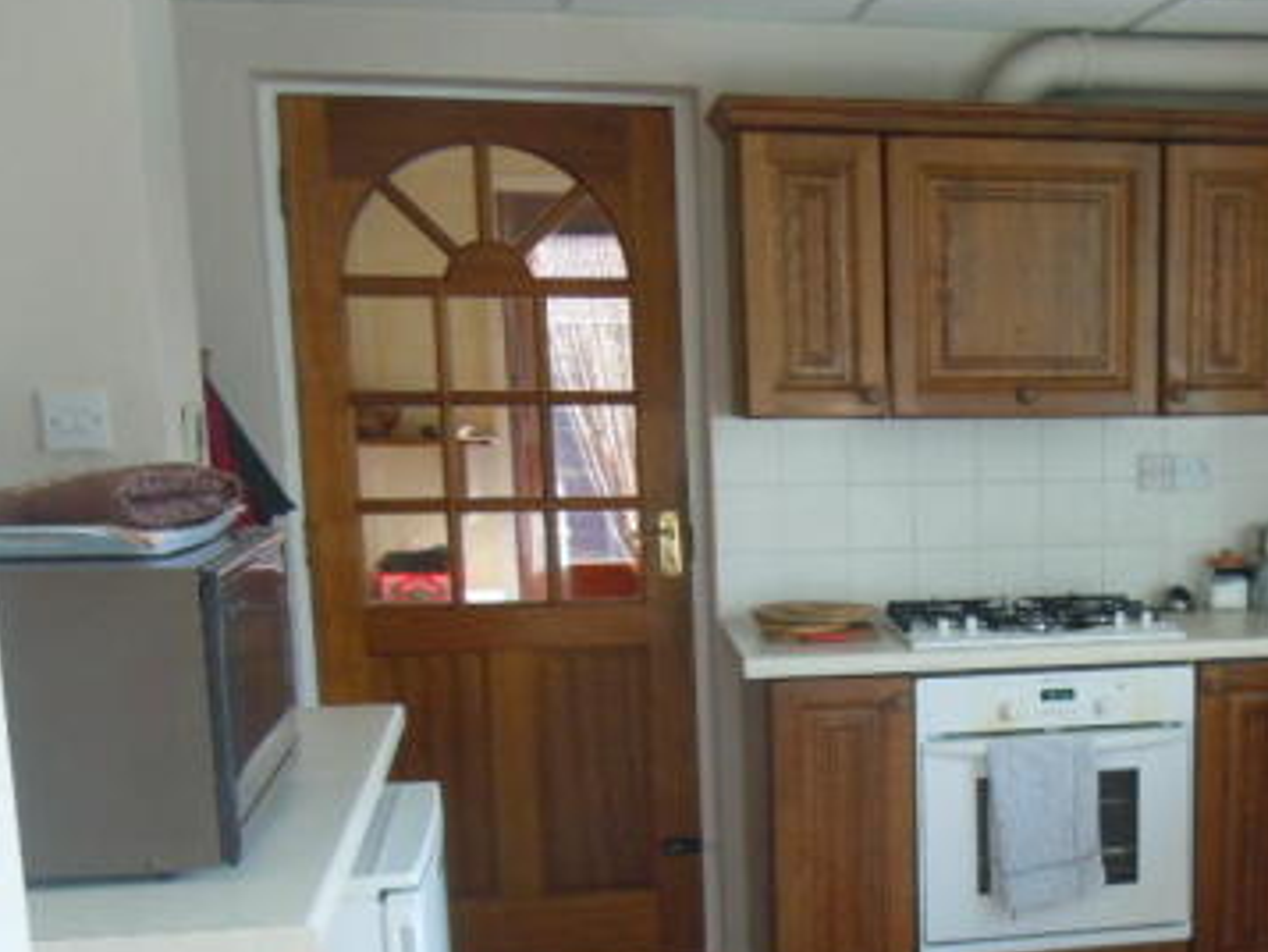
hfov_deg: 37.4
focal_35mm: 49
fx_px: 1795
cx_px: 1028
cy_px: 723
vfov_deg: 29.2
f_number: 3.5
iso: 320
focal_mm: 5.4
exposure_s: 1/60
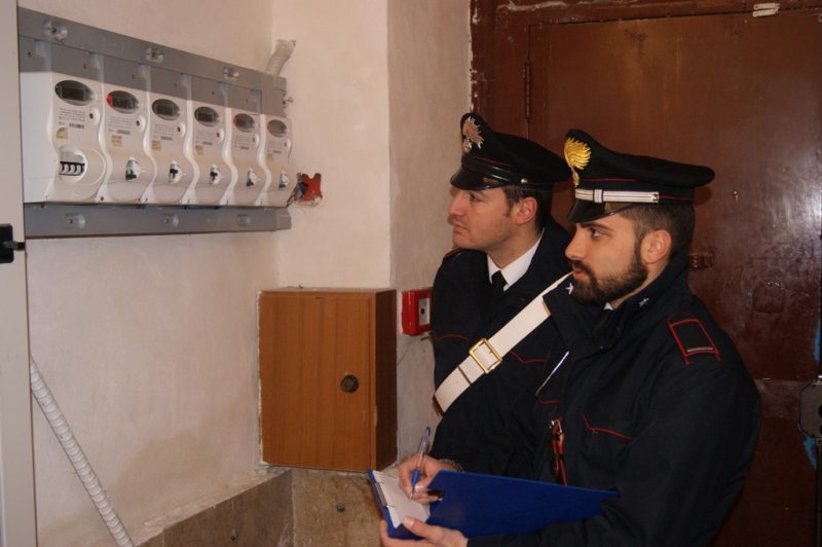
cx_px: 411
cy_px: 274
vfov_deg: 29.8
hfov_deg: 43.6
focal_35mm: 45
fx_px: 1027
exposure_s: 1/60
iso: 400
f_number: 4.5
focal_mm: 30
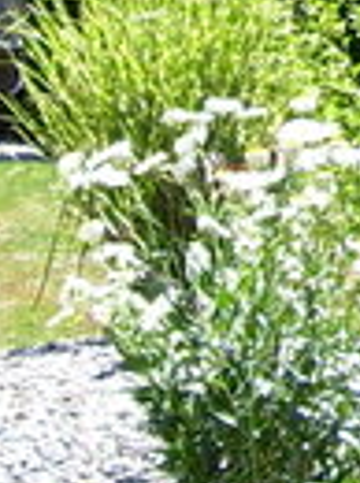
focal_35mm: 284
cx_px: 820
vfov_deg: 6.9
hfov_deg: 5.1
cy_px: -160
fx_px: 3951
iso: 80
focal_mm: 7.6
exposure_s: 1/500
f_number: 3
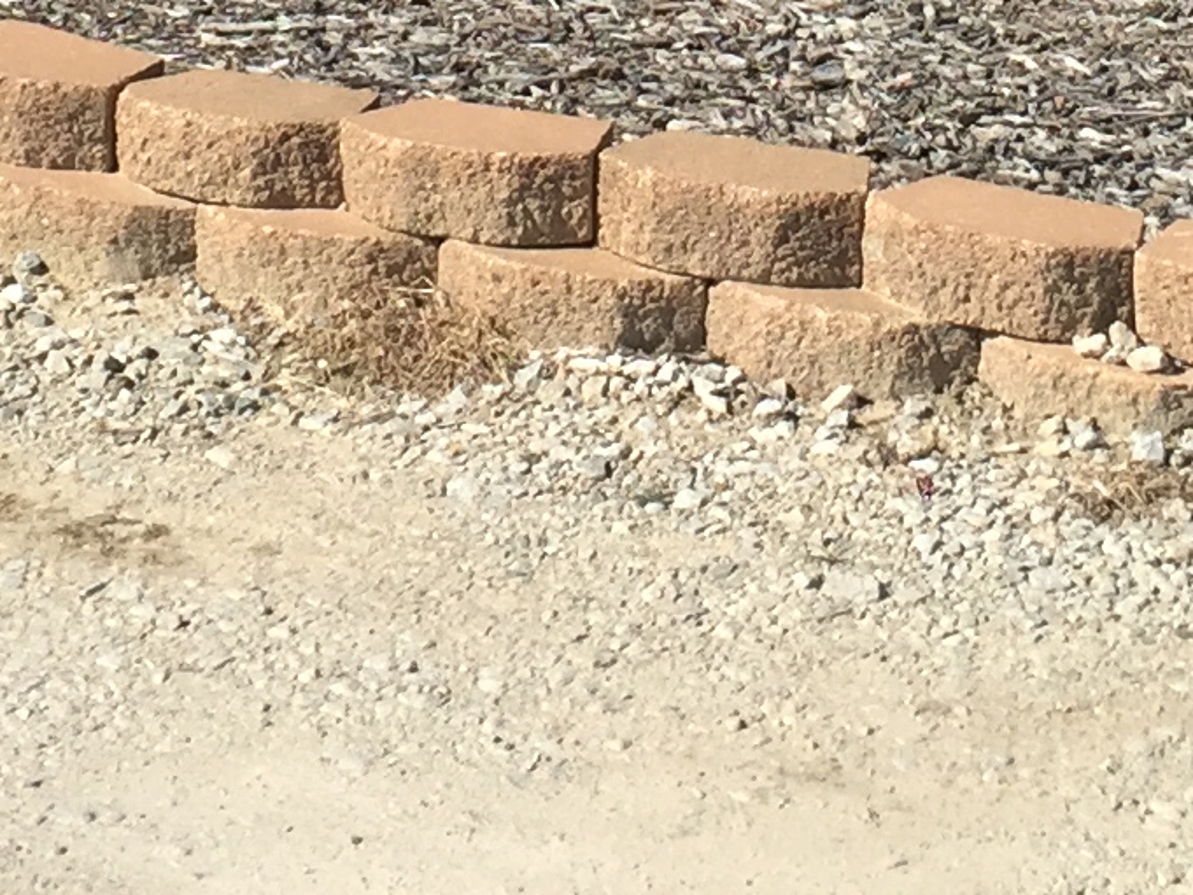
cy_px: -897
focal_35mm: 139
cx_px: 692
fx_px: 4791
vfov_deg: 9.9
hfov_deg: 14.2
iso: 32
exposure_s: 1/2083
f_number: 2.2
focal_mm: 4.15
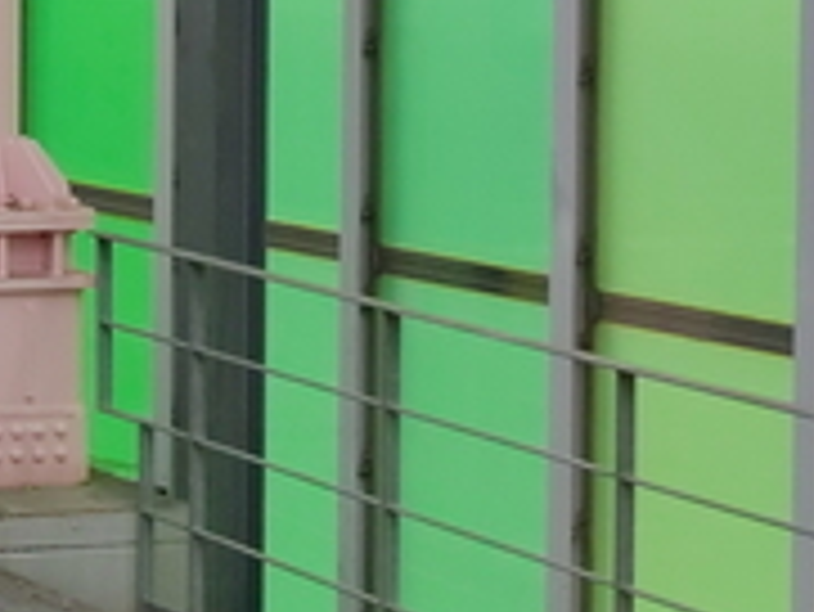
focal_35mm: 159
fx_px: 3741
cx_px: -1003
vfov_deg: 9.2
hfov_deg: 10.9
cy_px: -140
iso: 50
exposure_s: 1/778
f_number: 1.69
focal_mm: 6.72
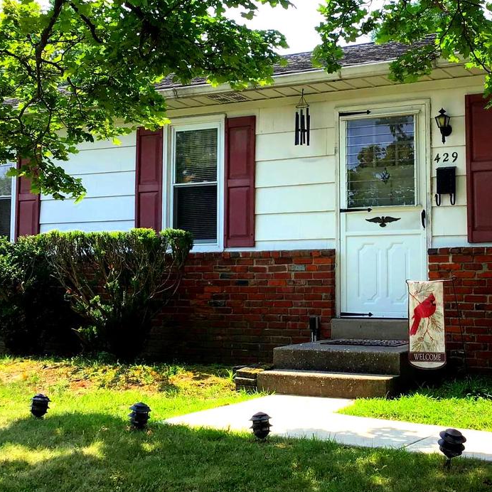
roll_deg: -0.3
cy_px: 201
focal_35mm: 57
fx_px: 917
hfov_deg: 29.9
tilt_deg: +3.9
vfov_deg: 30.0
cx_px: 321
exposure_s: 1/491
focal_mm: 3.3
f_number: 2.4
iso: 25
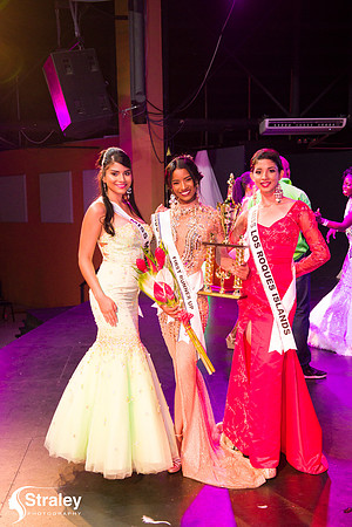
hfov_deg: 33.4
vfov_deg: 48.5
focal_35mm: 40
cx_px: 176
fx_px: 587
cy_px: 264
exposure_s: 1/160
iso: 4000
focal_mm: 40
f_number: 5
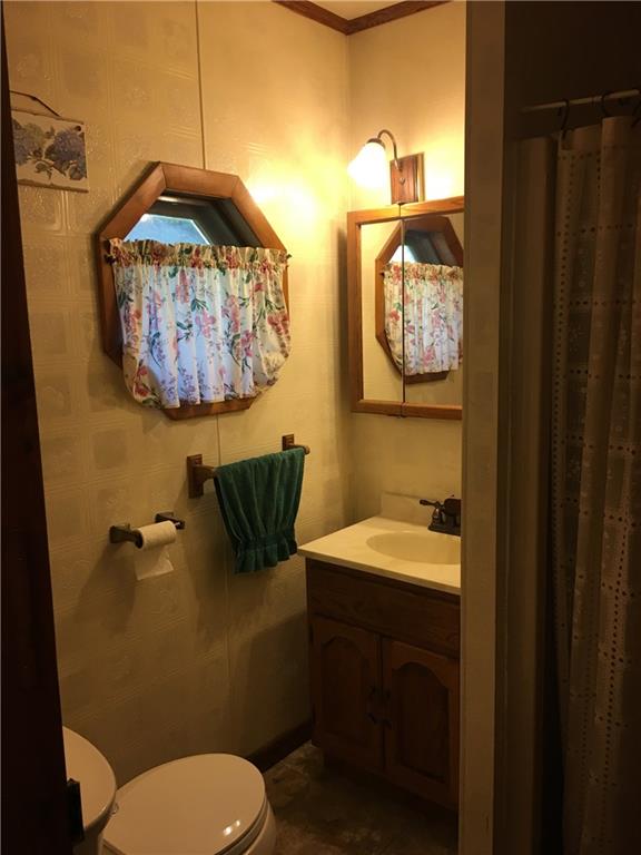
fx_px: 716
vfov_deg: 61.7
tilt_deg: -8.3
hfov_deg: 48.2
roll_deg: +0.9
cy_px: 428
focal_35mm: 29
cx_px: 320
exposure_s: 1/30
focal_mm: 4.15
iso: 50
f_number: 2.2
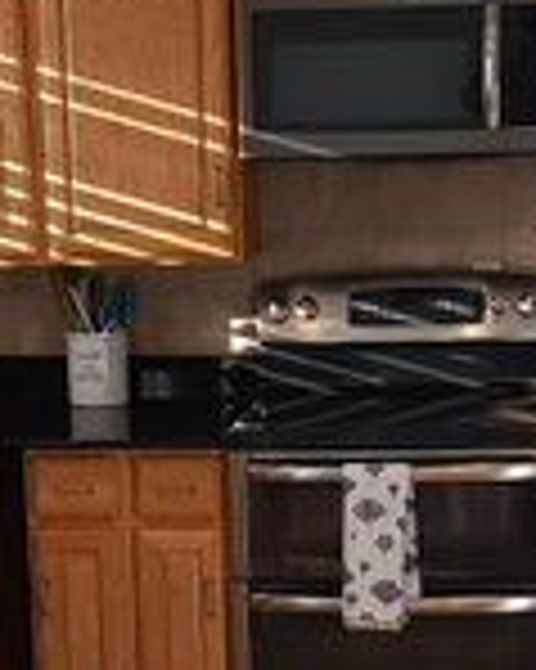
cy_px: 652
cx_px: 243
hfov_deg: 14.1
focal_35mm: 109
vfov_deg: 17.3
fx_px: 2164
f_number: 2.4
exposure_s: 1/120
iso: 80
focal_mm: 4.3
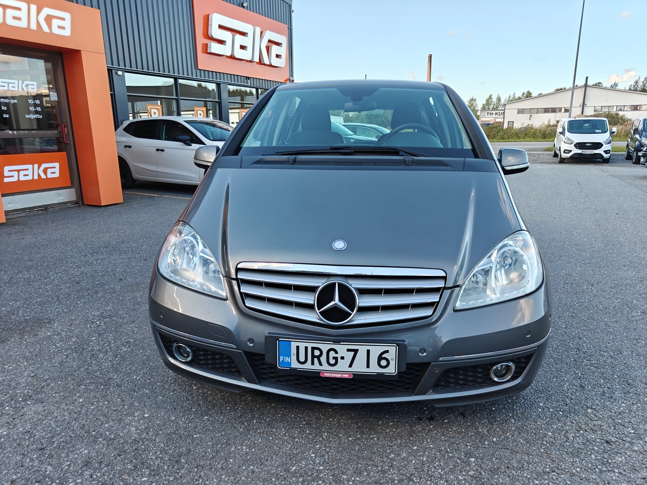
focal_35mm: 24
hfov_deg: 71.6
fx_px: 449
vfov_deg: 56.8
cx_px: 324
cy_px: 242
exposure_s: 1/200
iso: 80
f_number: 1.8
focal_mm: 5.59
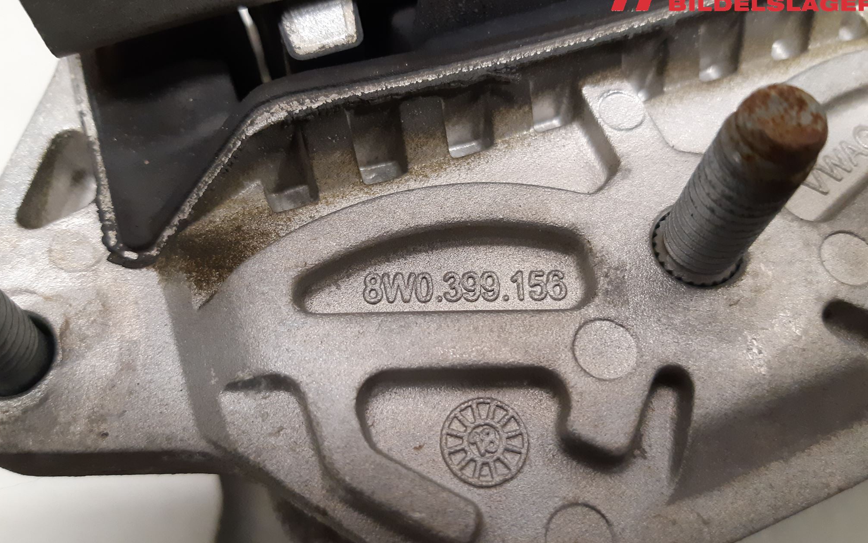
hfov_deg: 66.5
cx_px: 434
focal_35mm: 28
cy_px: 269
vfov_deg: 44.5
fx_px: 662
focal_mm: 3.93
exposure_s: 1/33
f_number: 1.7
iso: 250
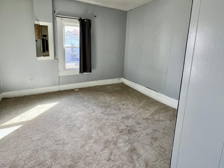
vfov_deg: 73.7
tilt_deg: -9.3
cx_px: 102
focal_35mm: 17
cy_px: 65
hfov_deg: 90.8
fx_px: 110
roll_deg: +0.5
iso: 125
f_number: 1.8
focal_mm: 1.57
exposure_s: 1/99
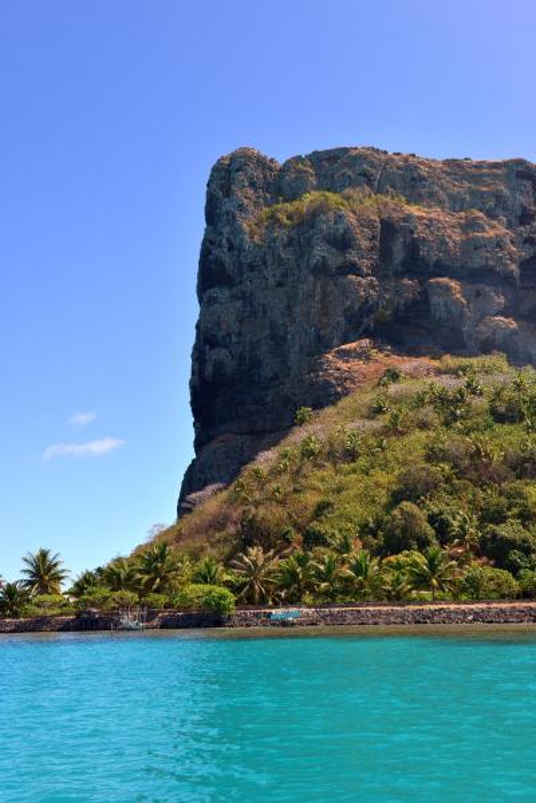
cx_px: 268
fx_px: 938
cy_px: 402
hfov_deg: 31.9
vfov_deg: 46.4
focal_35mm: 42
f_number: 10
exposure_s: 1/400
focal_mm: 42
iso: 200
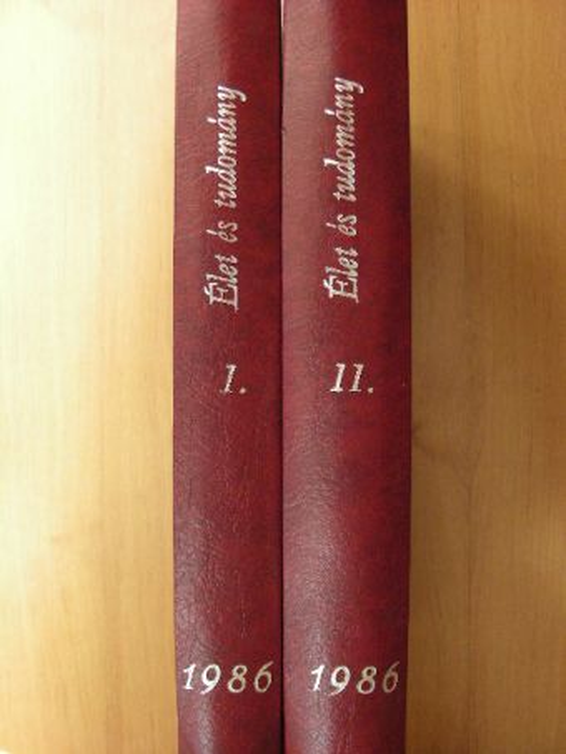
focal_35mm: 44
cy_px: 377
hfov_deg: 32.9
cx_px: 283
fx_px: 959
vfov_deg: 42.9
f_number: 3.5
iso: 200
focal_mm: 7.4
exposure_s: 1/8
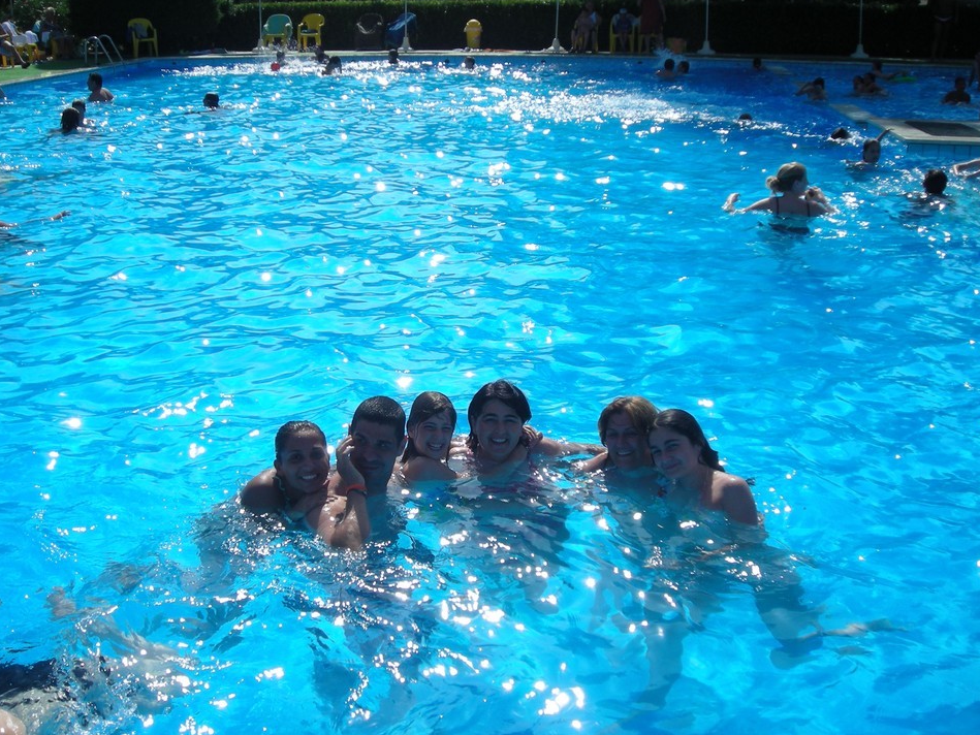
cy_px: 355
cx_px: 476
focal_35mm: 41
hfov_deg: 45.8
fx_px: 1161
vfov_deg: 35.1
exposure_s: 1/242
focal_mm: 6.3
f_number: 6.4
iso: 50
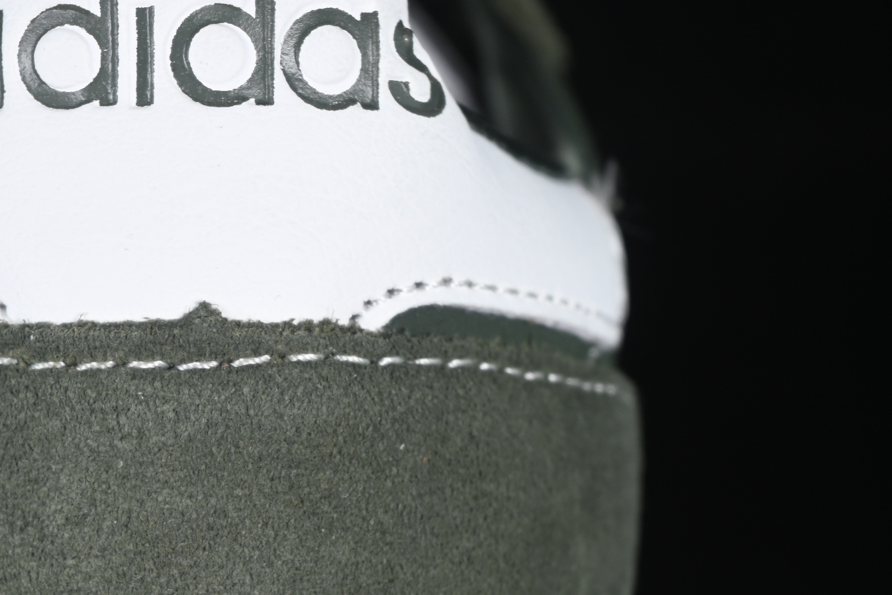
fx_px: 3840
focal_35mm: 155
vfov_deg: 8.8
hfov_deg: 13.2
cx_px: 183
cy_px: 514
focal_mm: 50
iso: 160
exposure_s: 1/60
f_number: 6.3
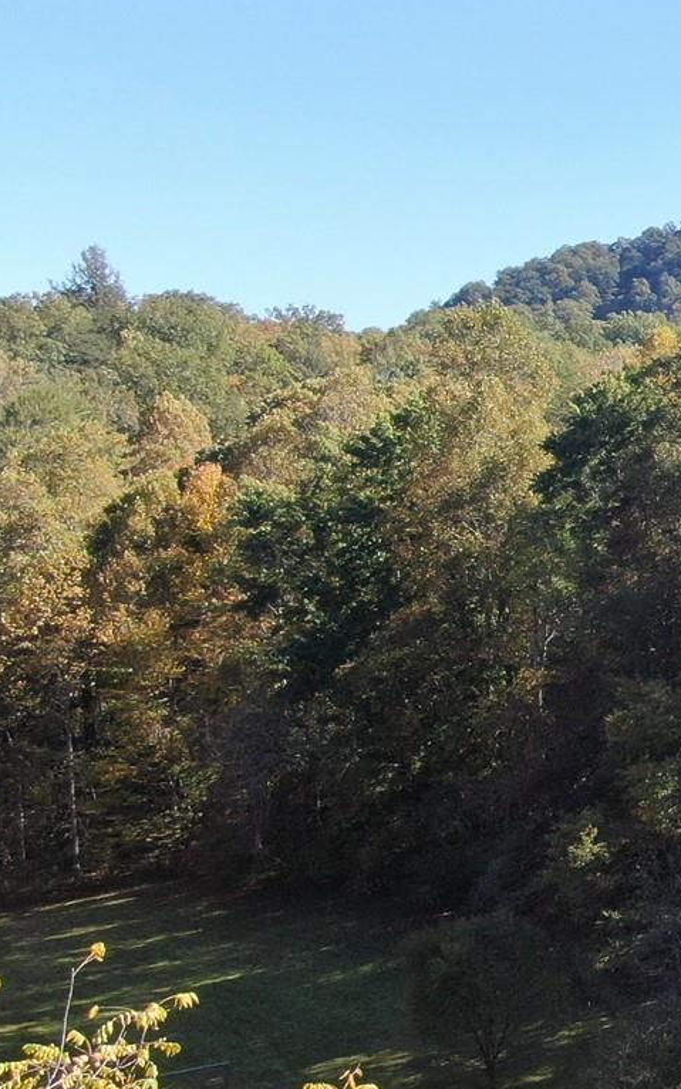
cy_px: 554
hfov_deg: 16.3
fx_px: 2019
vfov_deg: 30.2
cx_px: 1201
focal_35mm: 68
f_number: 2.8
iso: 100
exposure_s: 1/500
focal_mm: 4.39
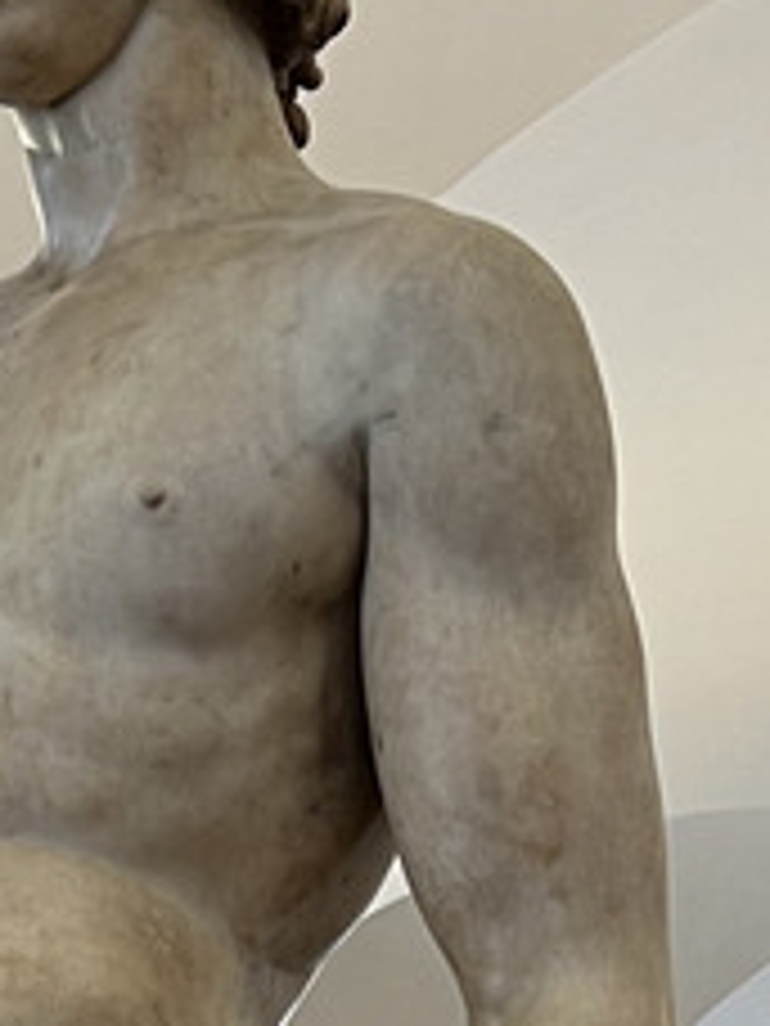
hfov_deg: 10.8
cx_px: 131
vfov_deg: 13.1
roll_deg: +1.1
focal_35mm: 137
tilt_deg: +4.7
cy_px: 1814
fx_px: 4063
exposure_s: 1/48
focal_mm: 5.7
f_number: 1.5
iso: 64
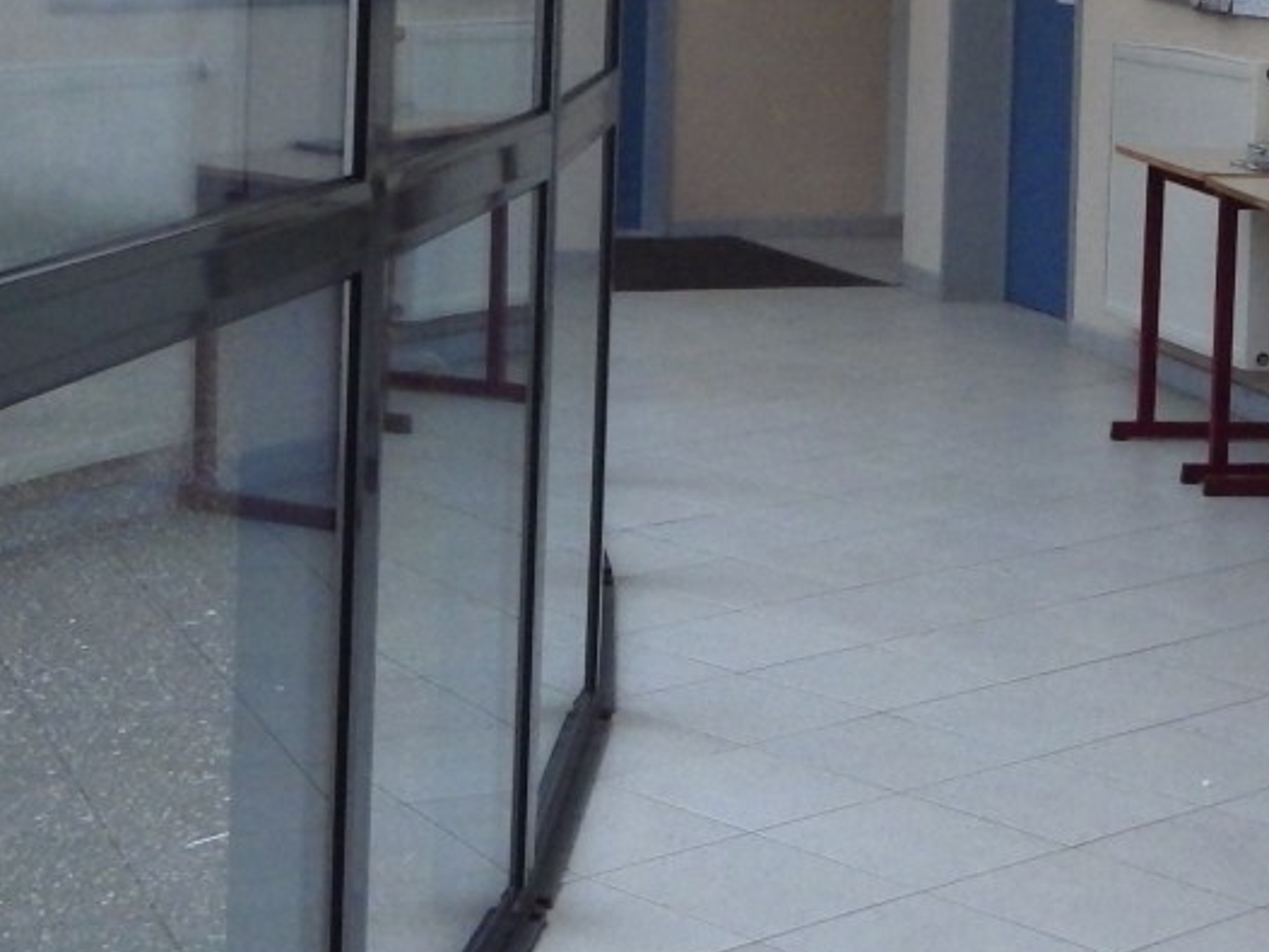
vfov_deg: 17.5
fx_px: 3005
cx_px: 573
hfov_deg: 23.8
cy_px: -39
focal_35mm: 82
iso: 320
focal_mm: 4.9
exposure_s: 1/50
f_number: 3.2
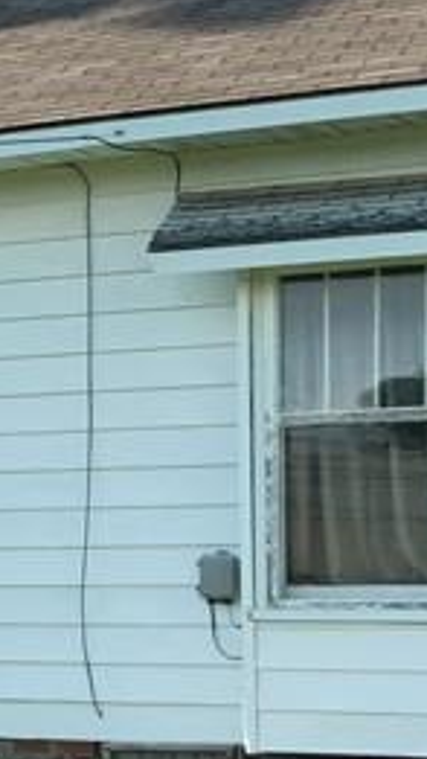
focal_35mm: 124
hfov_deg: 8.9
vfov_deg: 17.2
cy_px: 544
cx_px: -564
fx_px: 2494
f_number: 1.8
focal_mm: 3
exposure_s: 1/1098
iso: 16
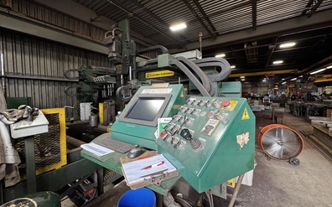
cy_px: 100
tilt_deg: -2.9
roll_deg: +0.6
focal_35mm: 15
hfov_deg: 101.5
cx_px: 167
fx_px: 136
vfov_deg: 74.7
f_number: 2.2
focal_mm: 2.22
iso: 125
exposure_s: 1/99
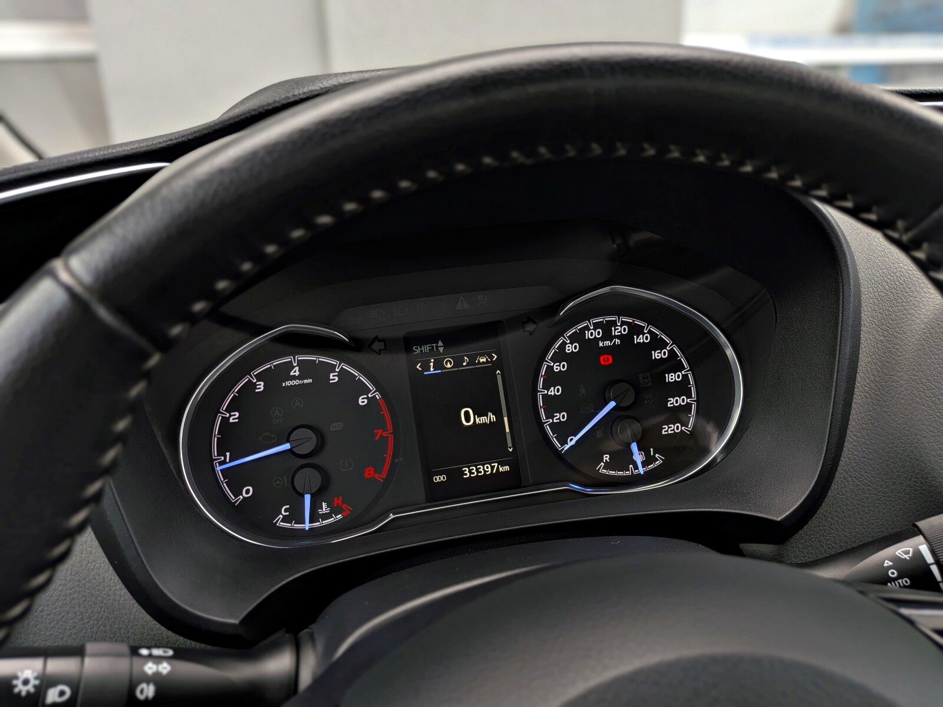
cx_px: 472
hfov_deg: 71.6
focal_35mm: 24
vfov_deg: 56.8
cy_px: 354
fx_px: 654
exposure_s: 1/81.8
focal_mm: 4.53
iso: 60
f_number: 1.7
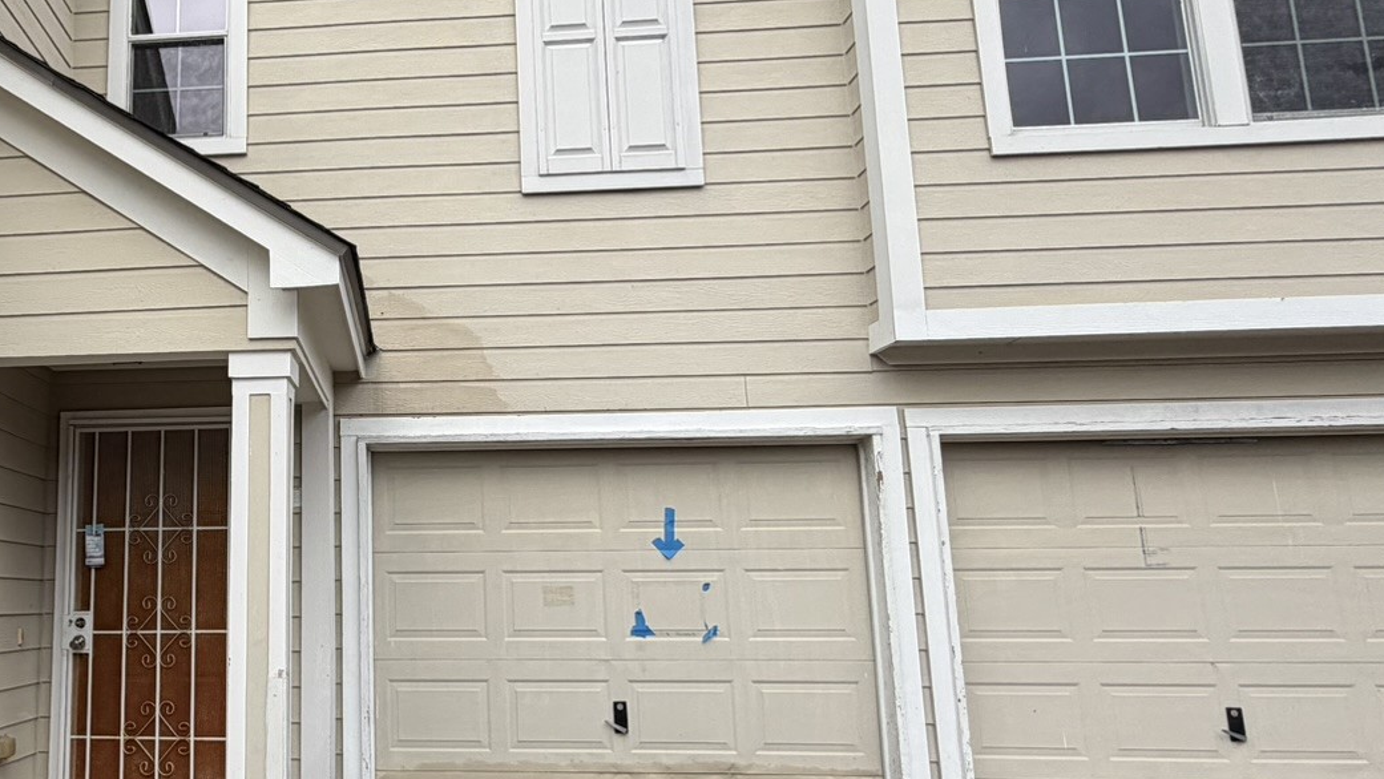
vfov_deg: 39.0
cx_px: 315
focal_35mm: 30
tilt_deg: +8.7
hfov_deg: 60.1
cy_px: 409
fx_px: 1101
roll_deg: +0.0
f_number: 2.2
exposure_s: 1/602
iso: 40
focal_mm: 2.22
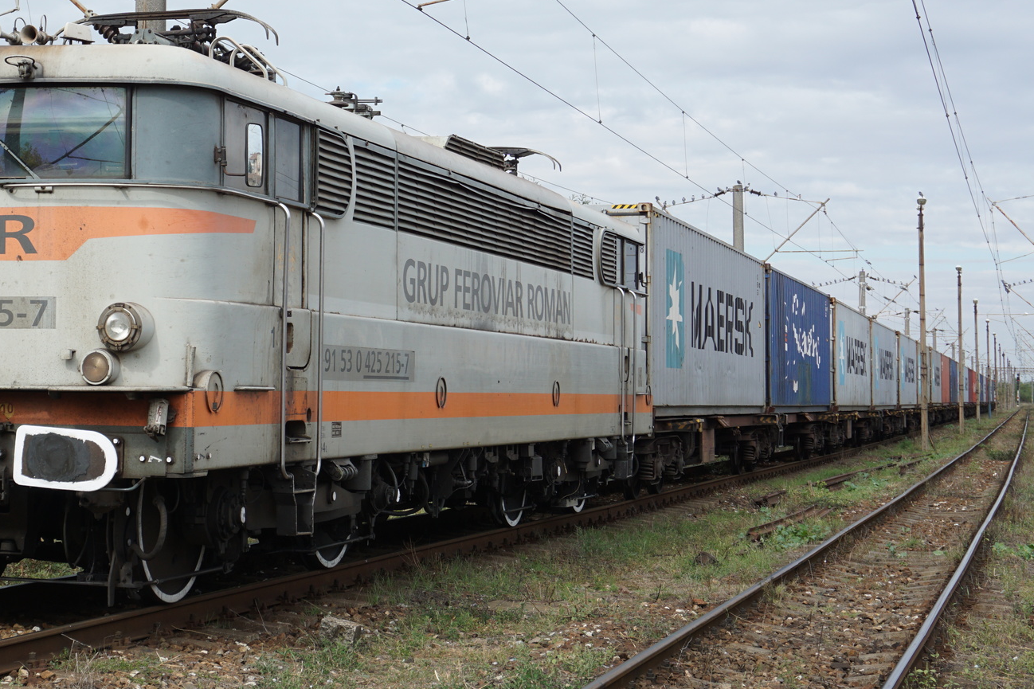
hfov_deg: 28.1
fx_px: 2039
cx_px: 285
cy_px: 219
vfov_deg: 19.1
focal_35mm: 71
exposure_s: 1/320
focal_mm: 32
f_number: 8
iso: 160
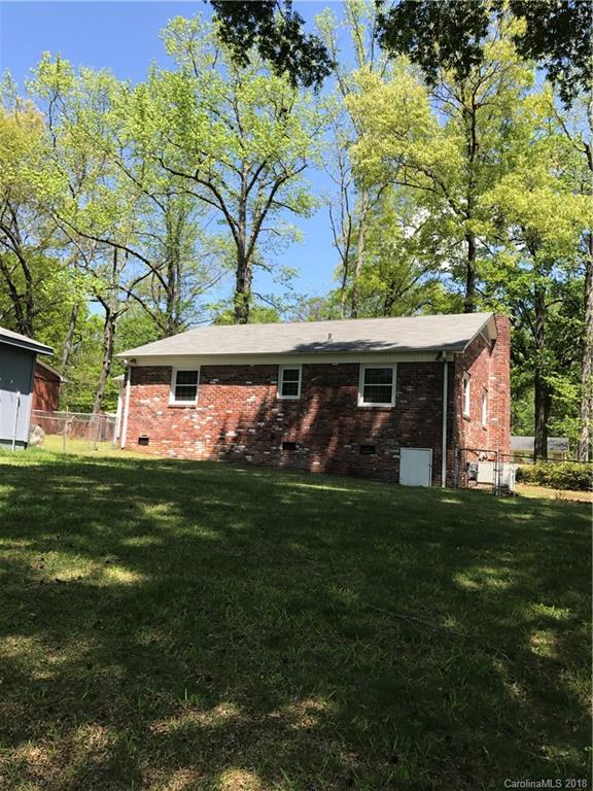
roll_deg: -3.1
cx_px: 296
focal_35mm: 28
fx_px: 640
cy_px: 396
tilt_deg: +7.1
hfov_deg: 49.7
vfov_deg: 63.4
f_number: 1.8
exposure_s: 1/939
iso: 20
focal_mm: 3.99
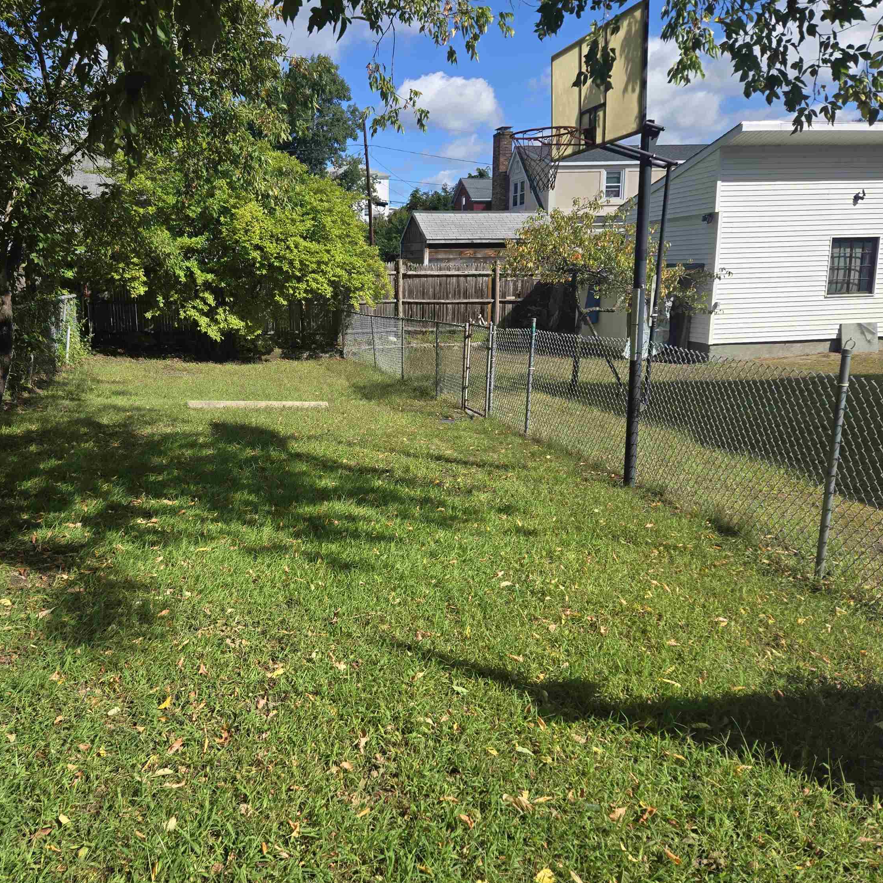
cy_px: 437
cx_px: 347
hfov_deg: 56.8
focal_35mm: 28
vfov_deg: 57.3
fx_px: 808
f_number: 1.8
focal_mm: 5.4
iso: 25
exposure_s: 1/1580
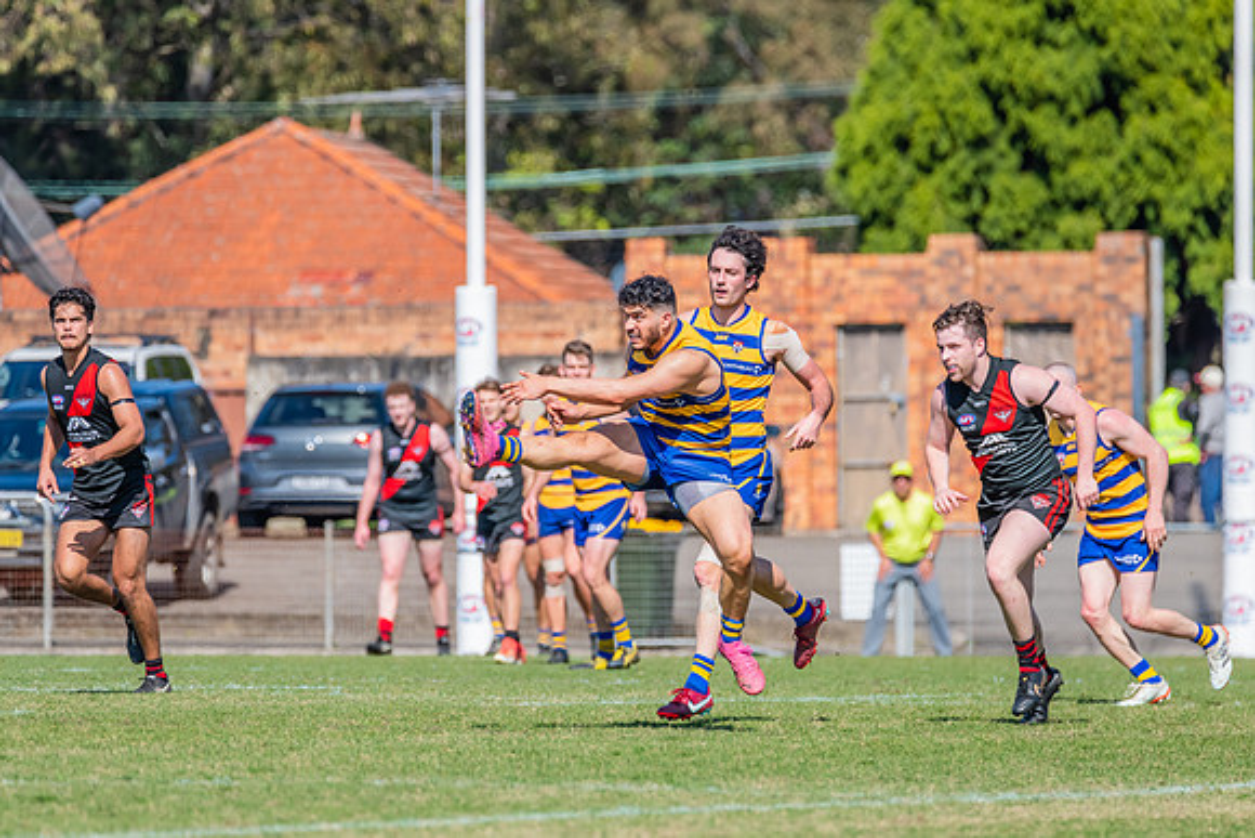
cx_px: 628
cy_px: 419
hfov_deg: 4.2
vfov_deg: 2.8
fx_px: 16919
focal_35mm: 485
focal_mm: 460
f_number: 9
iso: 800
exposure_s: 1/1600
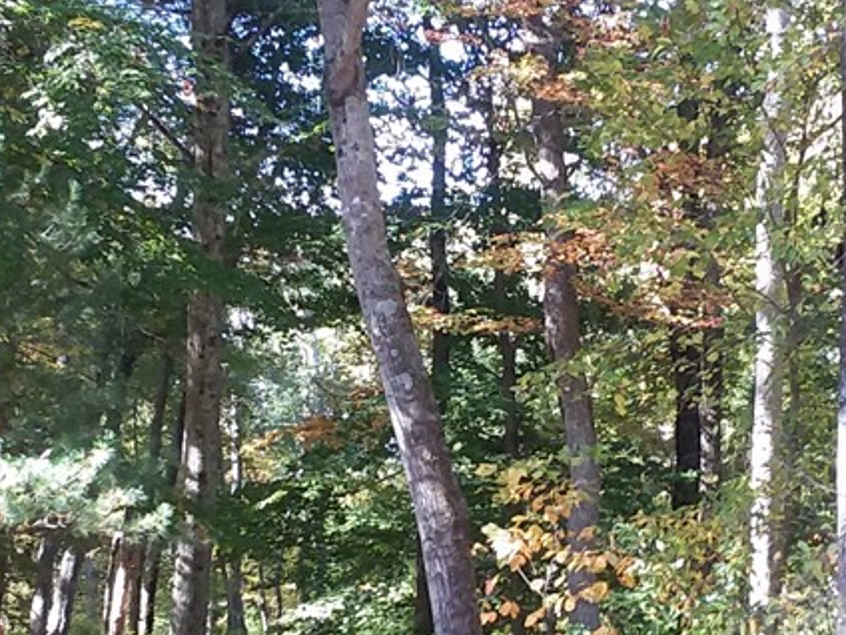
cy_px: 463
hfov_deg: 27.7
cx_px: 483
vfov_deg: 20.9
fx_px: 1711
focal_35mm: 70
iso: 50
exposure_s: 1/60
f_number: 1.9
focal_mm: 2.47
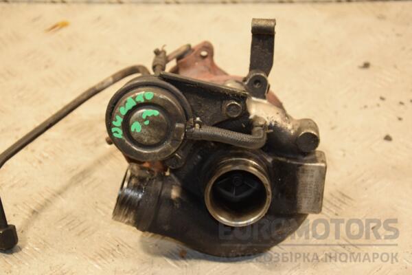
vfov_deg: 13.8
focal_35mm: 99
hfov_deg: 20.6
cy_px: 138
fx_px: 1133
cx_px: 206
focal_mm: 66
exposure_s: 1/100
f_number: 5.3
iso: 800
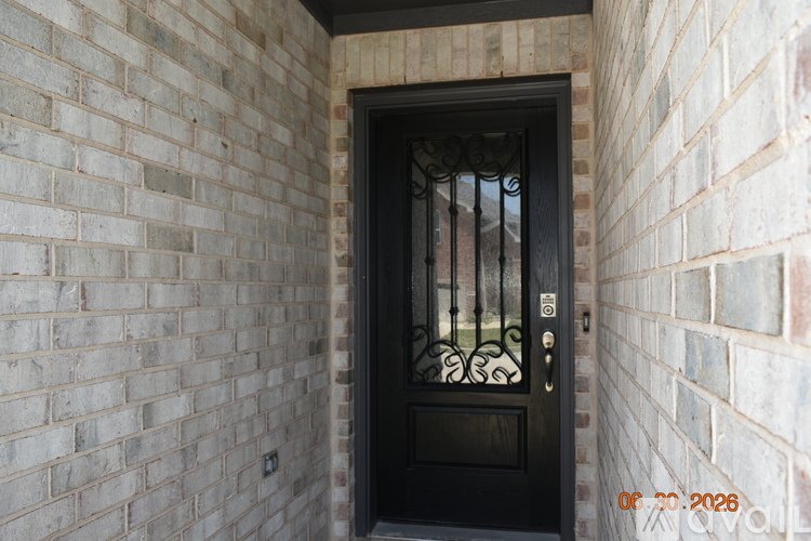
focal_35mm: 30
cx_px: 406
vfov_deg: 43.6
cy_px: 270
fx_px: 676
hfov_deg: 61.9
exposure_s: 1/125
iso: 100
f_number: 5.6
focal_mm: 20
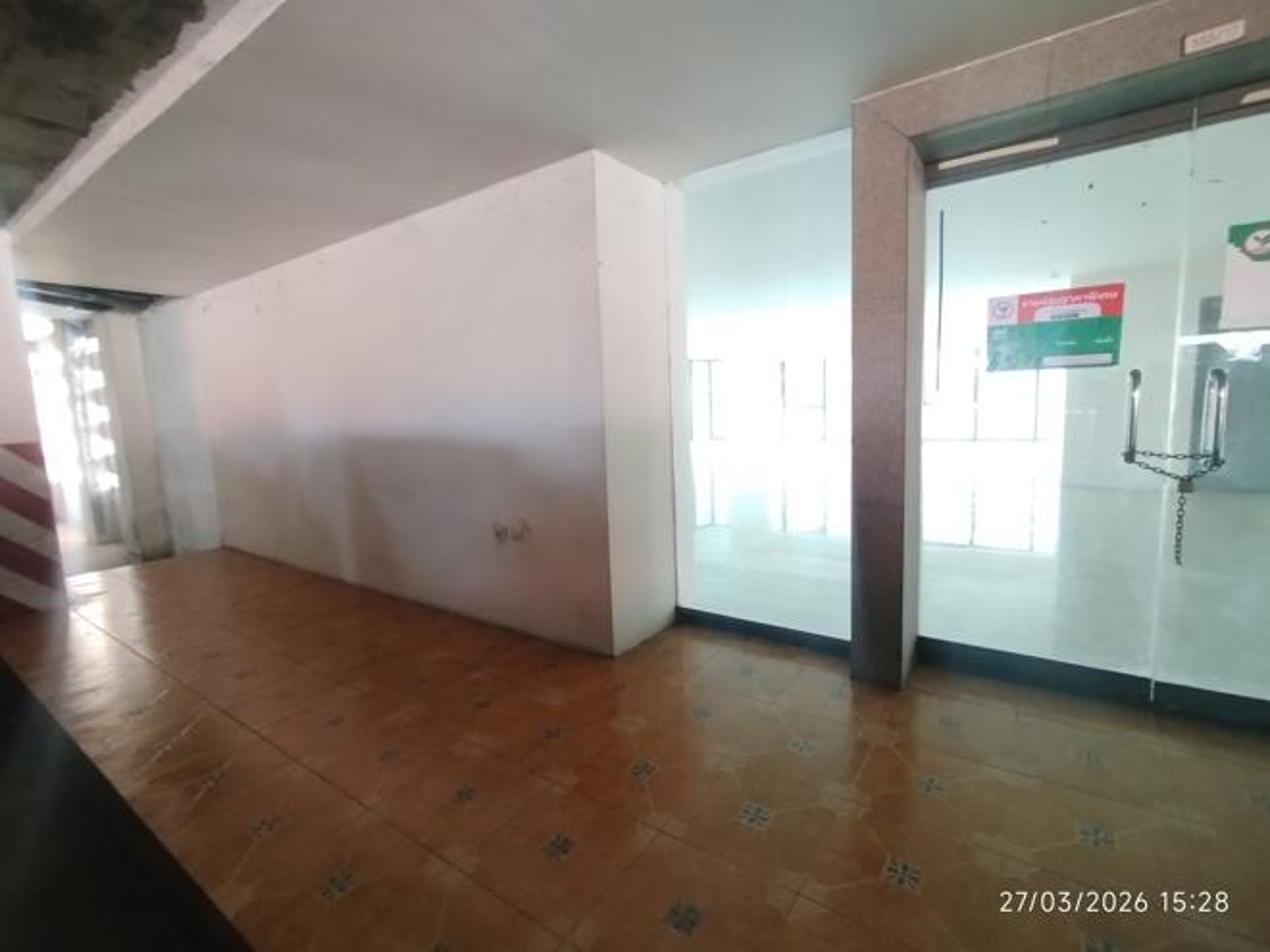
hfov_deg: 98.2
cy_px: 476
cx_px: 635
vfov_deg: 81.7
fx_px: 550
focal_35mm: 15
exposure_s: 1/20
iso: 250
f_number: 2.2
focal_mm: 1.65
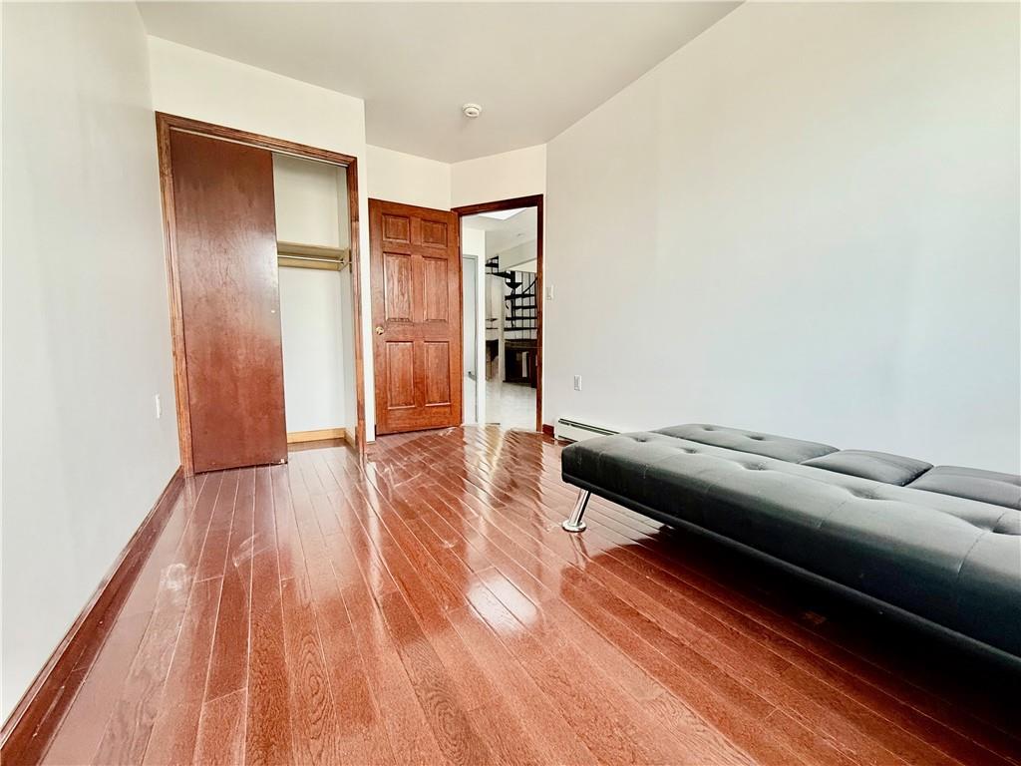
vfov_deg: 85.7
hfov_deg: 102.1
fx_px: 413
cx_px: 510
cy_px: 383
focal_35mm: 14
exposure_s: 1/99
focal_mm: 2.22
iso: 160
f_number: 2.2
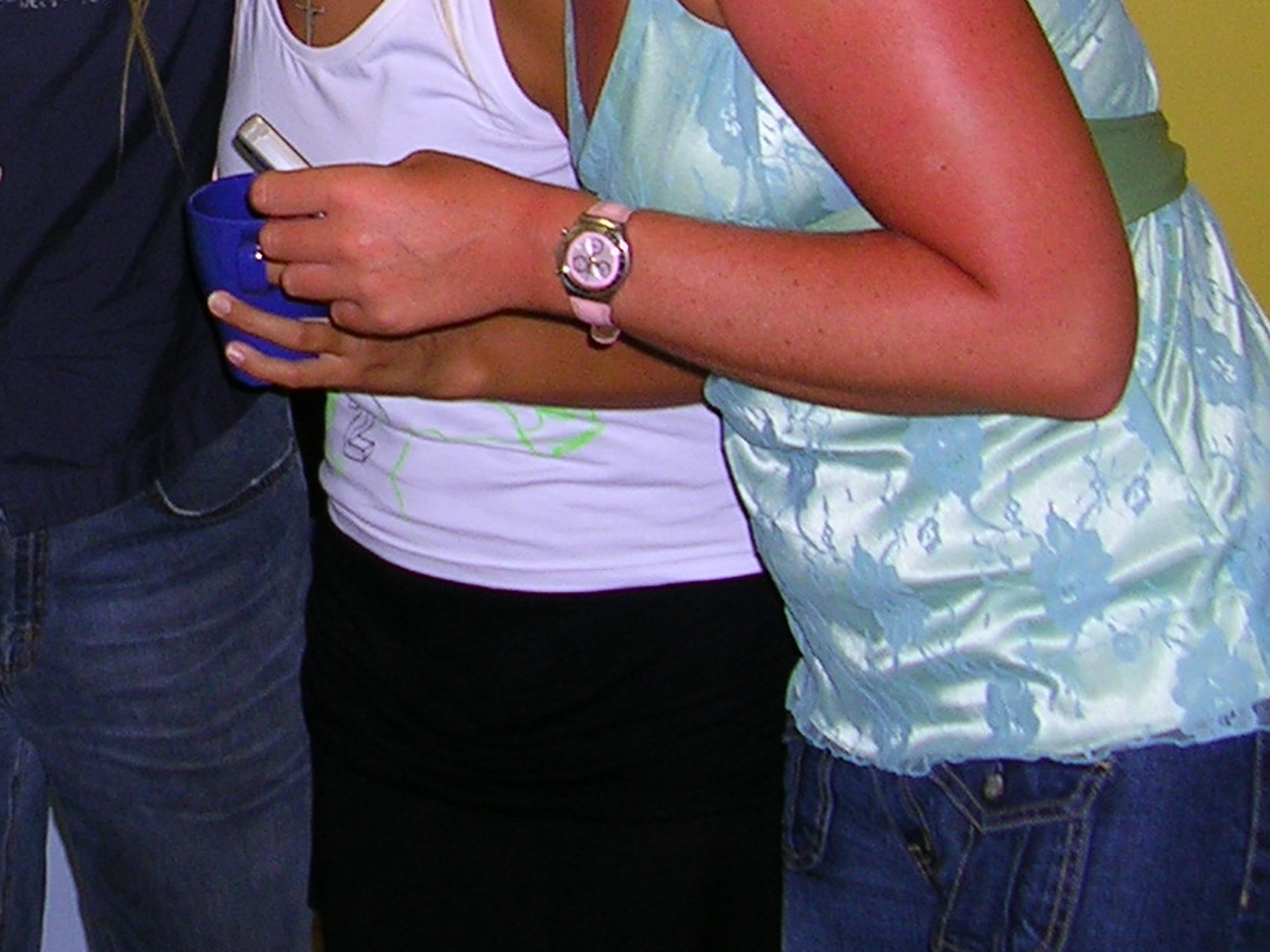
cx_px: -96
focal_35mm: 95
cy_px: -102
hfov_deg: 19.8
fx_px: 3485
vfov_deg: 15.2
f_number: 2.8
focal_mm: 5.8
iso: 53
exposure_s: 1/60.1
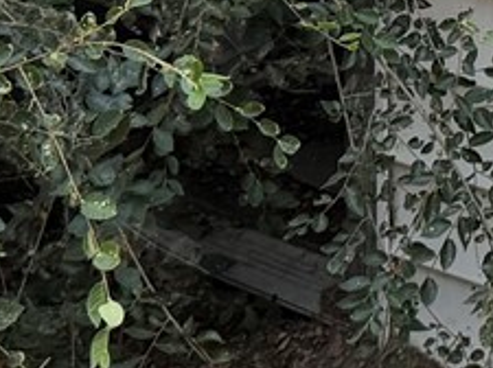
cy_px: -524
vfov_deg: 8.0
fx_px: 2431
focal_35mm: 171
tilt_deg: -8.9
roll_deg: +0.5
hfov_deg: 11.0
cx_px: 826
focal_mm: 6.76
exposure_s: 1/121
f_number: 1.78
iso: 80
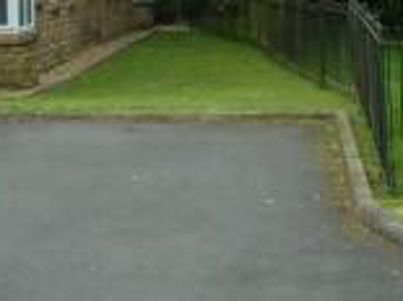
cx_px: 17
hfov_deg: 20.3
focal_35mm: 94
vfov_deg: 14.7
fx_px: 1094
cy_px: -139
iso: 80
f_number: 3.3
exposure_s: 1/100
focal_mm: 4.1
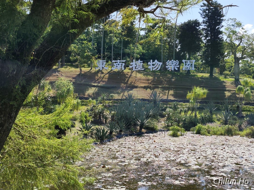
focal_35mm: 46
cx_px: 127
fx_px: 338
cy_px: 95
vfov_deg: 31.5
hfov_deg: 41.2
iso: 50
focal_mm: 6.07
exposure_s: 1/1139
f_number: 1.7
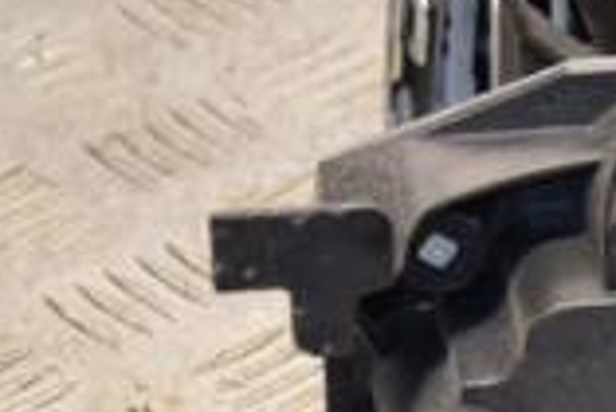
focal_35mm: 287
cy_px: 192
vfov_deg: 4.8
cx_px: 1079
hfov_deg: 7.0
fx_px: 4915
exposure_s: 1/125
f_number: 5
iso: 800
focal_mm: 50
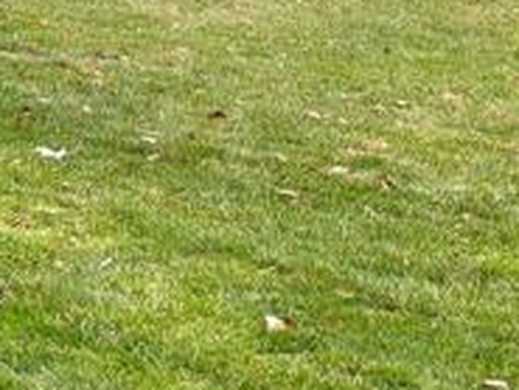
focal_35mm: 144
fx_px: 2160
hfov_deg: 12.9
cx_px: -286
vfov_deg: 10.1
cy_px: -152
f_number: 1.6
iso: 50
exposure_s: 1/121
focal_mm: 5.96
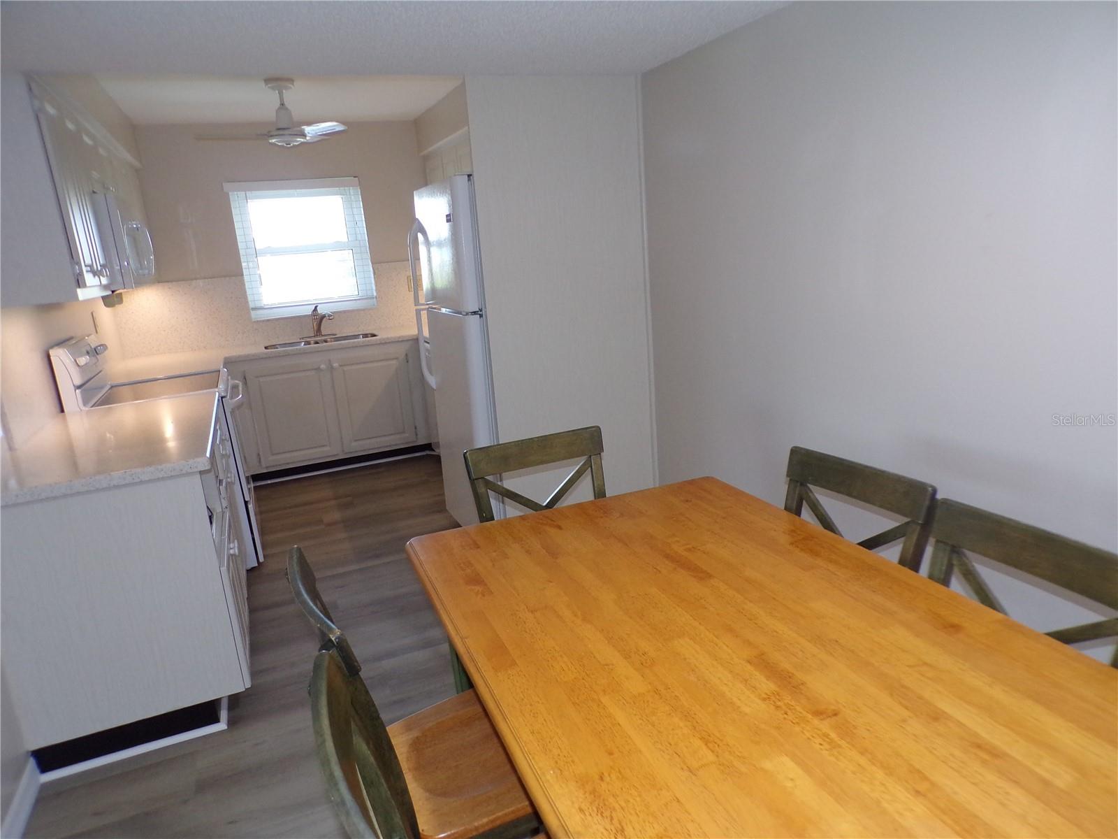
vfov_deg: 56.8
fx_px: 775
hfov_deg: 71.6
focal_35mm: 24
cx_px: 559
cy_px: 420
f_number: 3
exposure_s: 1/34
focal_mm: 4.3
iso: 200
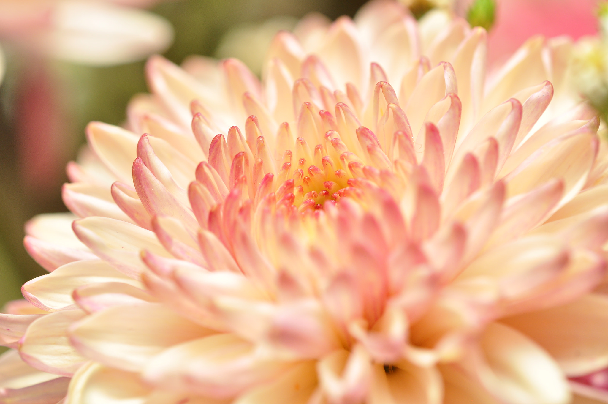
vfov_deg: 10.7
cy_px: 202
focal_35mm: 128
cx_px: 304
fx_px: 2151
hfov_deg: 16.1
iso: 400
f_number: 6.3
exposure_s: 1/50
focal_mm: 85
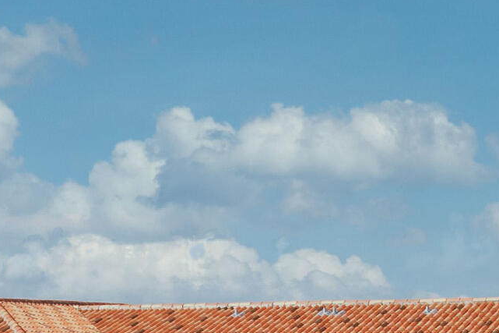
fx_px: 1427
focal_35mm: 103
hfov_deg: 19.8
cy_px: 527
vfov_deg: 12.5
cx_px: 337
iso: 100
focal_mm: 8.4
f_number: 2.8
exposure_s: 1/120
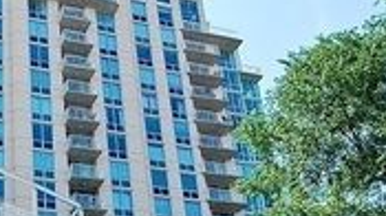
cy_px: 250
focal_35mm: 54
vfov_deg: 20.8
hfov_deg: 35.7
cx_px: 24
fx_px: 552
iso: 160
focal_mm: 12
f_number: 8
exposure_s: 1/160
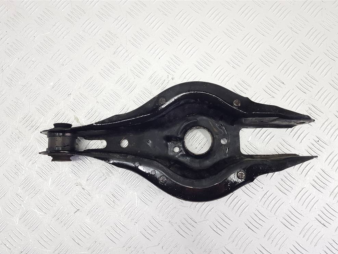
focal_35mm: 27
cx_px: 170
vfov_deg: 51.4
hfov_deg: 65.3
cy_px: 131
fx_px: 264
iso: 80
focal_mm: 4.2
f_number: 1.7
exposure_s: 1/100
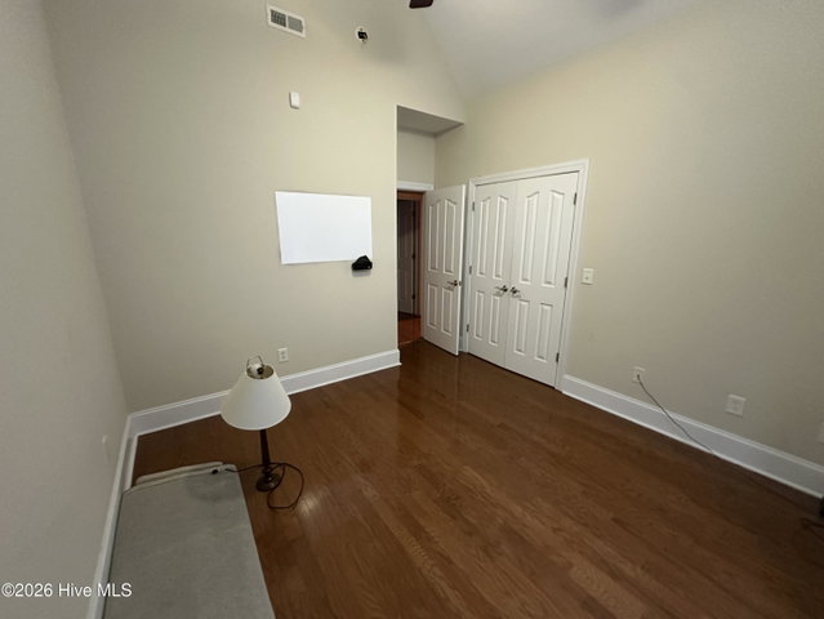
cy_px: 310
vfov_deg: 85.7
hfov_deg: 102.0
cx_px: 412
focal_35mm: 14
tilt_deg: -13.7
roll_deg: -0.4
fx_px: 333
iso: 1000
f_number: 2.2
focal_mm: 2.22
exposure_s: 1/60
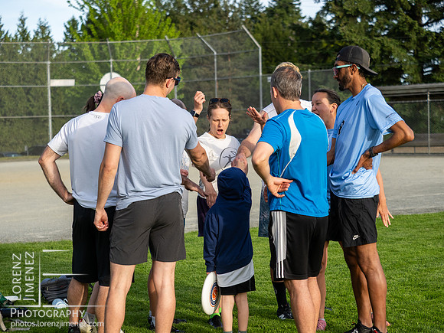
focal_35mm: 80
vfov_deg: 18.4
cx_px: 222
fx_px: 1026
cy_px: 166
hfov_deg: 24.4
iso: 200
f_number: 2.8
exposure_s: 1/1000
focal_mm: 40
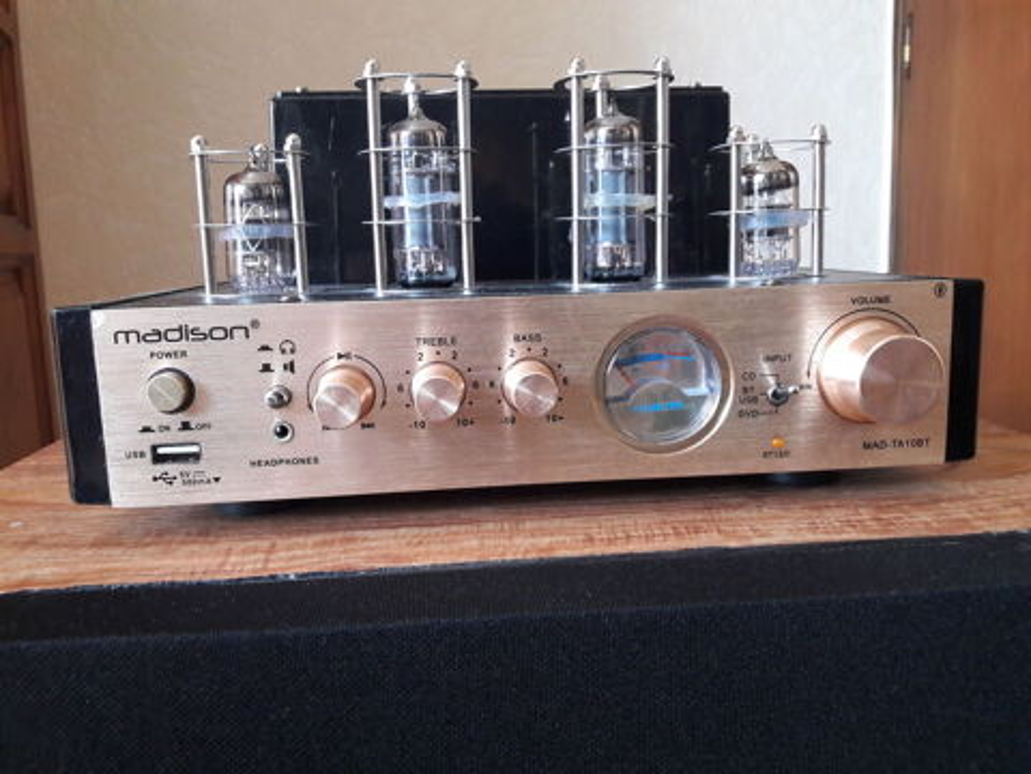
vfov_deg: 49.7
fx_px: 834
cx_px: 516
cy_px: 387
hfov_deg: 63.4
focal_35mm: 28
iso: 200
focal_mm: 3.7
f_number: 1.9
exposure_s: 1/33
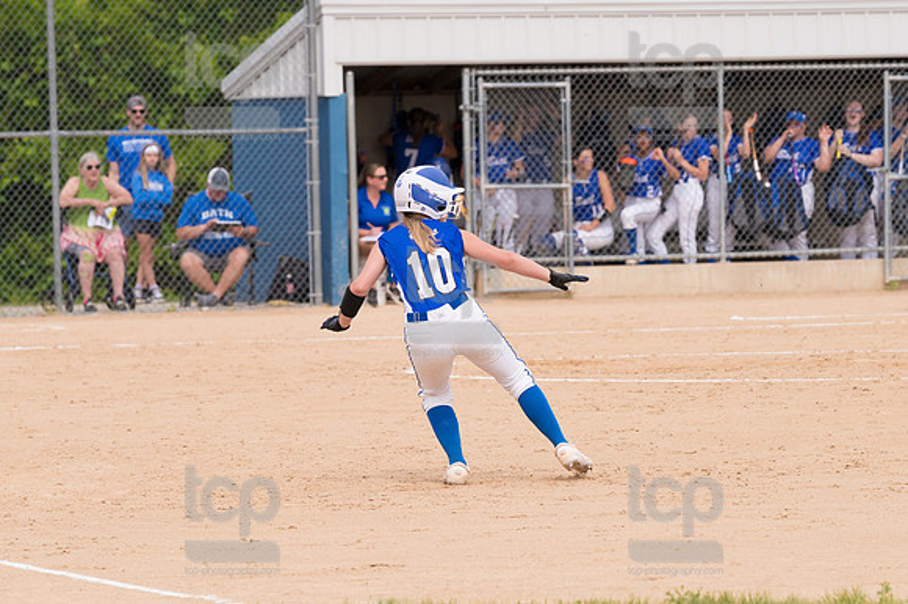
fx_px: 6604
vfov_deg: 5.2
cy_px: 302
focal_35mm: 262
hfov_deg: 7.9
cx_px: 454
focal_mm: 175
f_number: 5.6
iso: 320
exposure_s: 1/1600
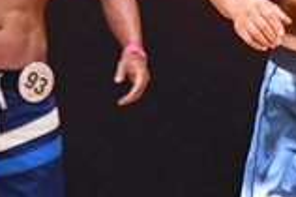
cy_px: 66
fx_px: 9651
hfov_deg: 1.8
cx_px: 284
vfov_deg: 1.2
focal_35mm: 1175
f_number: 5.6
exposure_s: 1/400
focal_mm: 160
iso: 3200
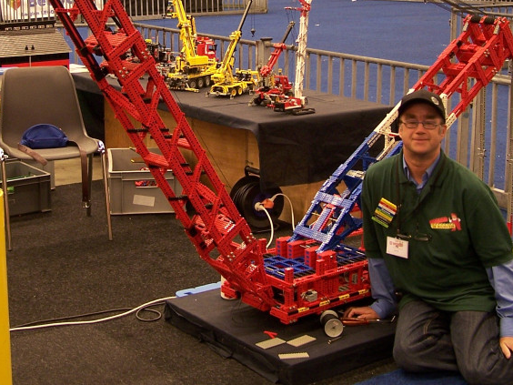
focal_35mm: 69
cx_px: 223
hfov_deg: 28.1
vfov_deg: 21.1
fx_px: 1023
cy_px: 79
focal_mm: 6.3
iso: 80
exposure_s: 1/2
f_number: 2.8
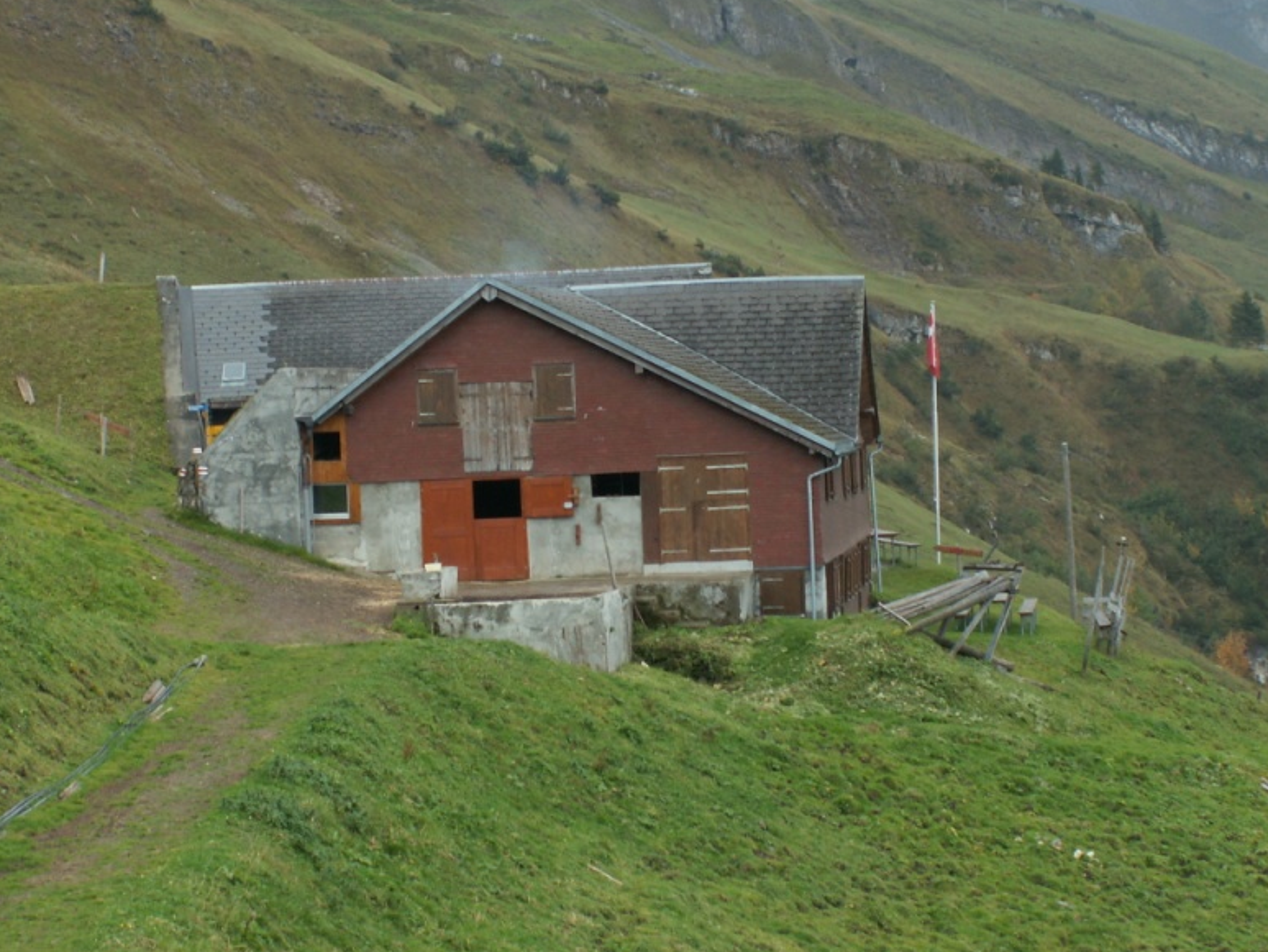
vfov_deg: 14.5
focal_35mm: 102
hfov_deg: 19.3
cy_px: 435
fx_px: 3737
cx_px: 628
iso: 50
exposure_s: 1/30
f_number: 5
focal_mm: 12.91
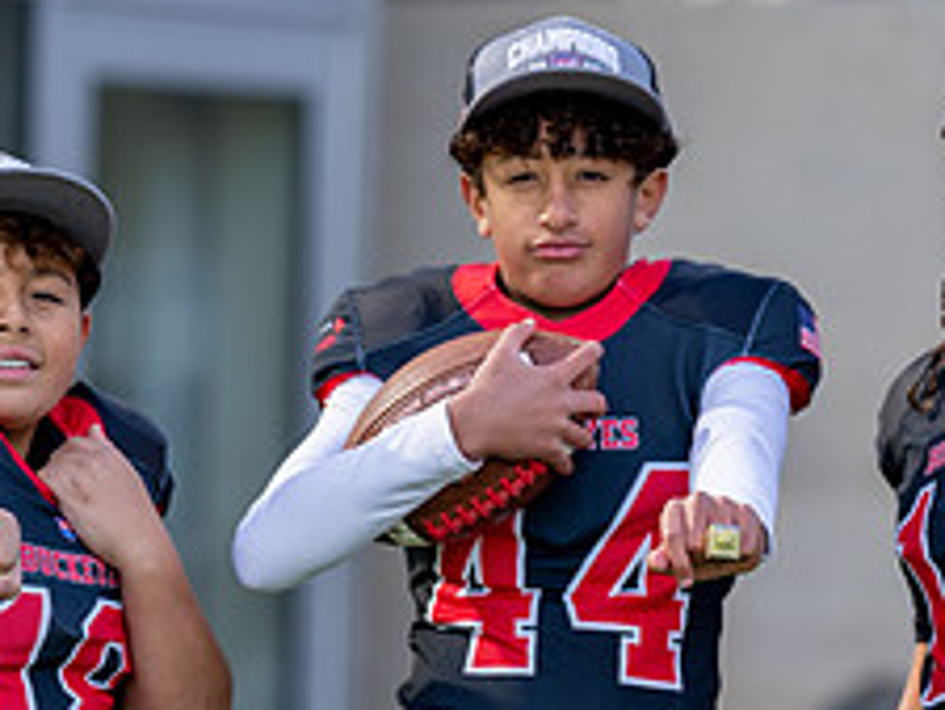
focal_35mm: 334
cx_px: 609
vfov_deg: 4.5
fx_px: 9123
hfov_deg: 5.9
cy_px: 456
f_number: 2.8
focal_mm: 135
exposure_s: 1/500
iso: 100
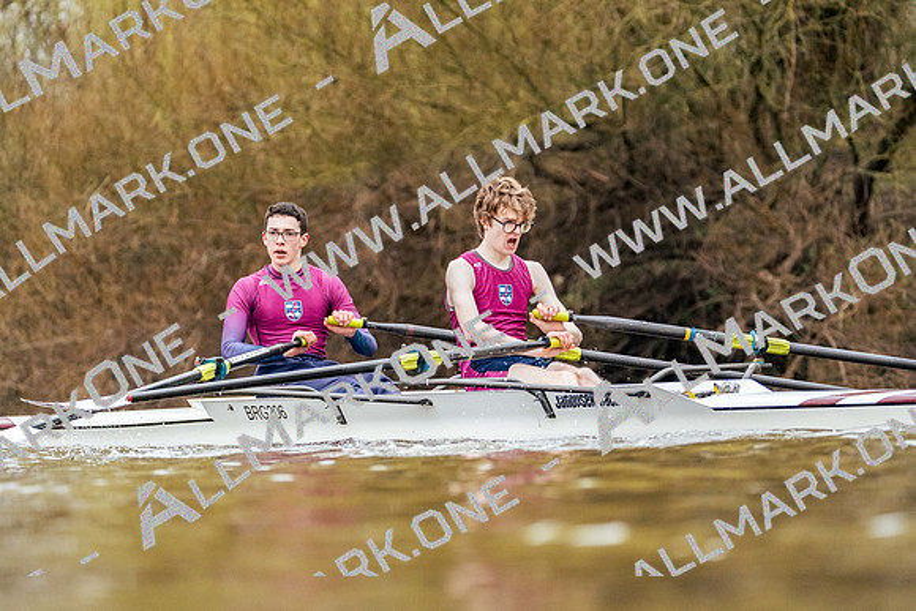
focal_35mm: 270
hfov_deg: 7.6
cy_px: 306
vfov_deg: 5.1
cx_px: 458
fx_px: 6871
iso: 5000
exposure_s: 1/1600
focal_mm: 270
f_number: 6.3
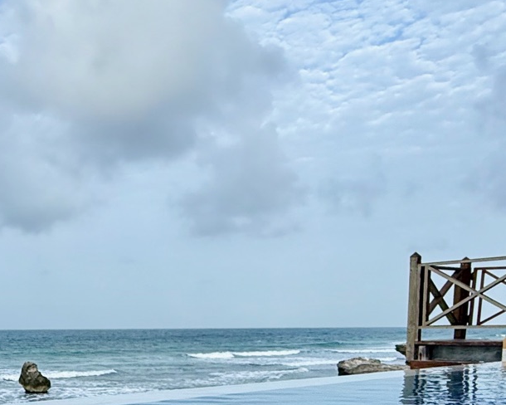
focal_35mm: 43
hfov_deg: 38.3
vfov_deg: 32.4
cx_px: 5
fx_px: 644
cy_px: 395
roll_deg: +1.7
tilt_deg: -5.5
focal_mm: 2.22
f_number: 2.2
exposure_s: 1/901
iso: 50
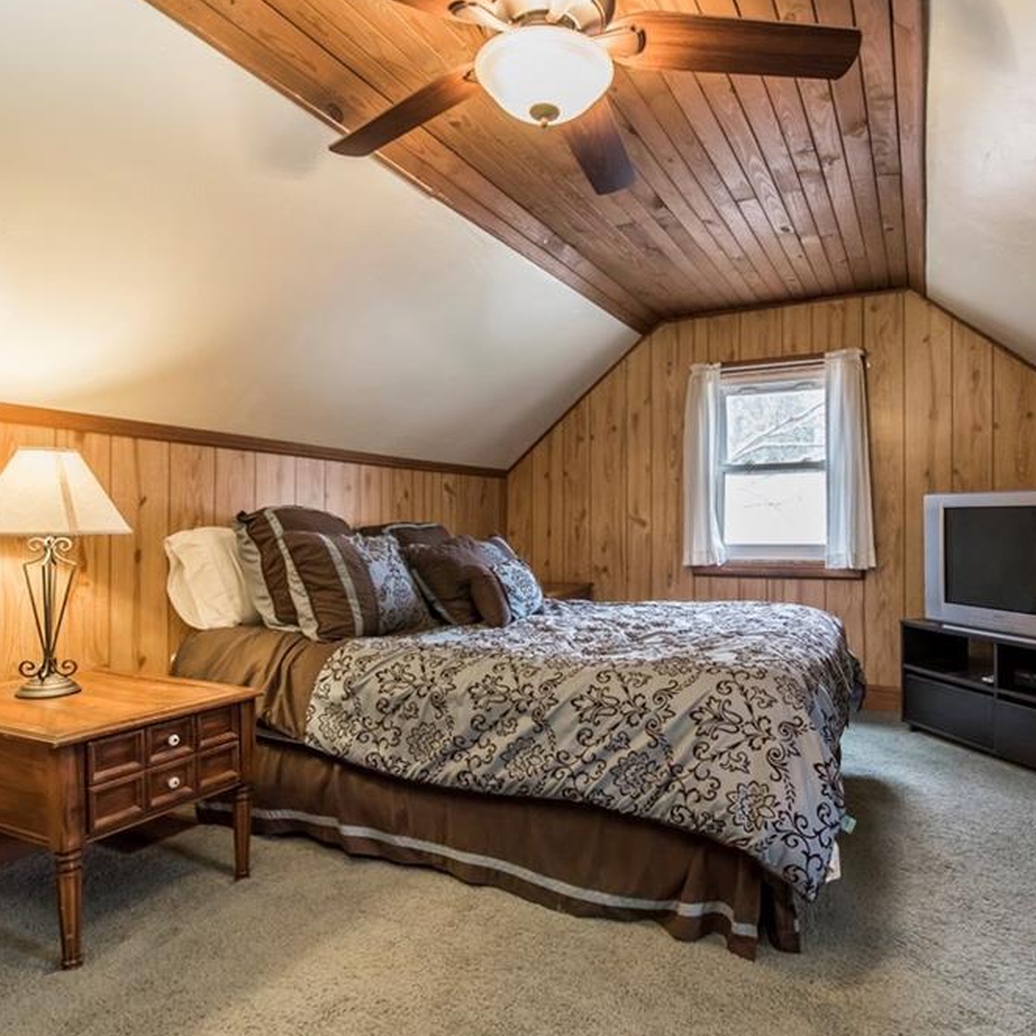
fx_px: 711
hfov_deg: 72.1
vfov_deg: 72.1
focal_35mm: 21
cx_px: 544
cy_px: 518
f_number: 5
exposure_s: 1/100
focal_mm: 16
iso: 1600
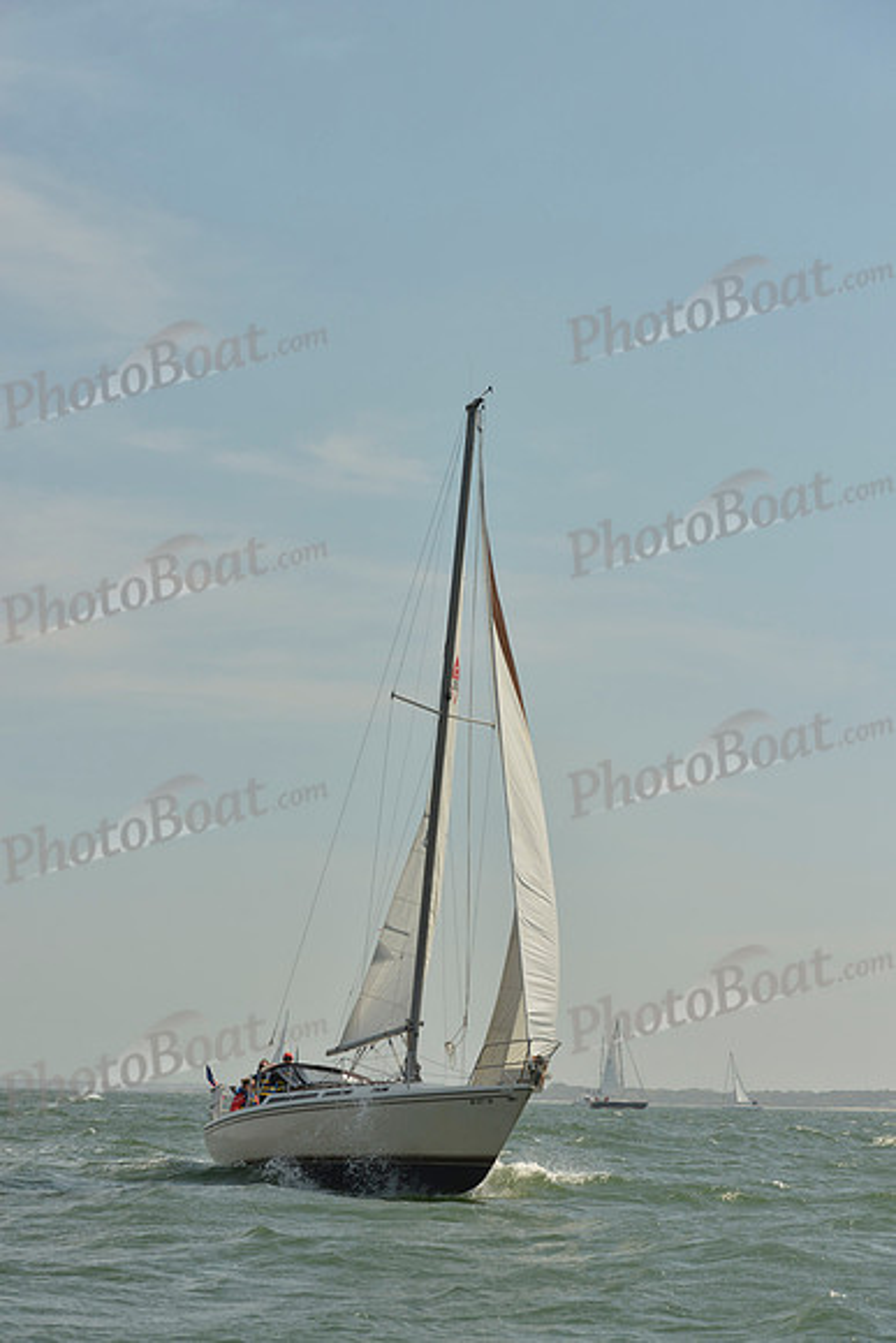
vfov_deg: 28.8
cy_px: 672
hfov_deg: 19.5
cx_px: 448
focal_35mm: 70
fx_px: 2612
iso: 200
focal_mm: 70
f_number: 9
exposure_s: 1/1250
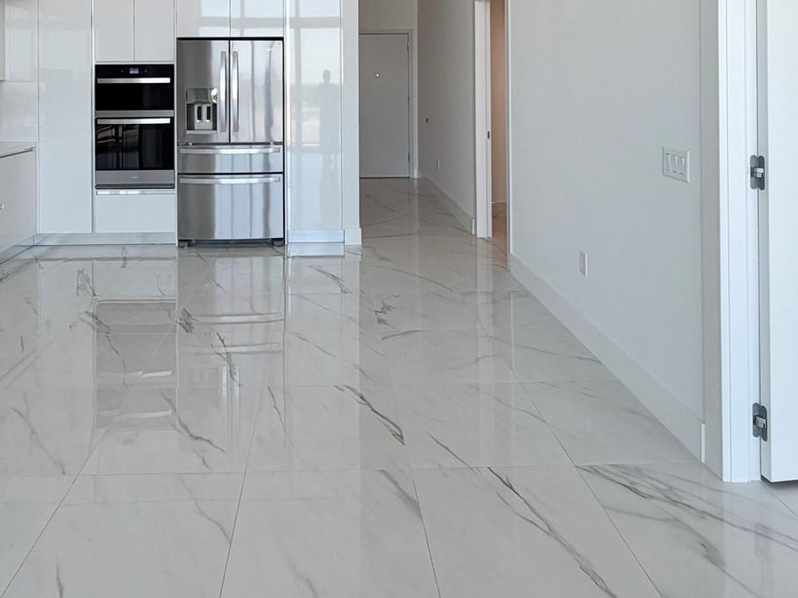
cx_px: 339
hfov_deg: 69.0
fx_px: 576
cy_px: 81
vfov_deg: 49.9
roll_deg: -0.4
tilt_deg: +0.2
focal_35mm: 25
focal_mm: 2.22
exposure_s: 1/164
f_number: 2.2
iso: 40
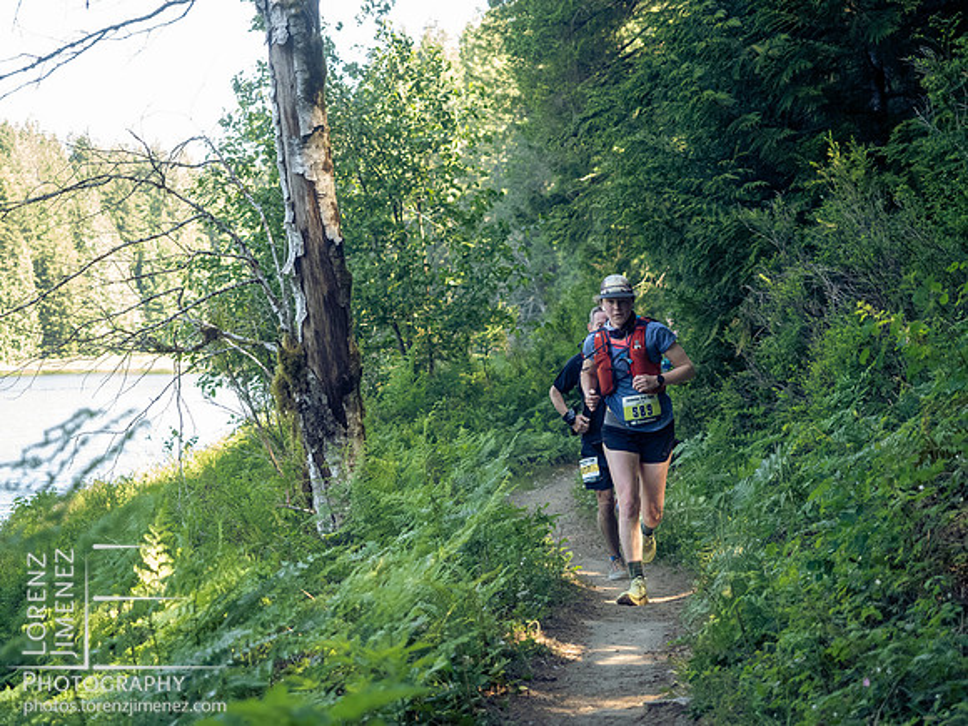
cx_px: 484
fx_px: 2237
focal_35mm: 80
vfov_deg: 18.4
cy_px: 363
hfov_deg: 24.4
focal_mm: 40
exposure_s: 1/1000
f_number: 2.8
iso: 3200
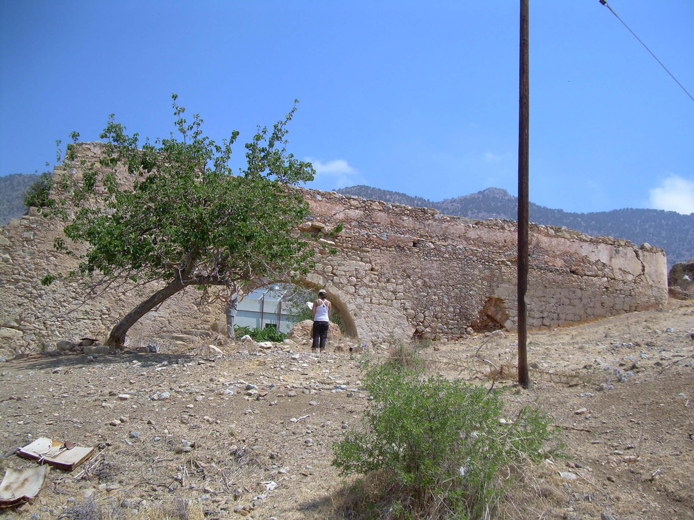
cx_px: 347
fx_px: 762
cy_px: 260
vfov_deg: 37.7
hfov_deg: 49.0
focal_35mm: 38
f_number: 2.8
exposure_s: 1/1091
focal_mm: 6.3
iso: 50
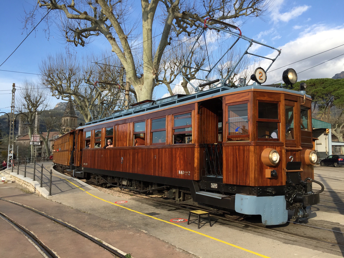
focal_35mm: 29
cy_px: 129
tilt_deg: +3.9
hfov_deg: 61.7
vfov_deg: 48.2
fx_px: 288
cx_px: 172
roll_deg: -0.8
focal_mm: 4.15
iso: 32
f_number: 2.2
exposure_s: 1/898
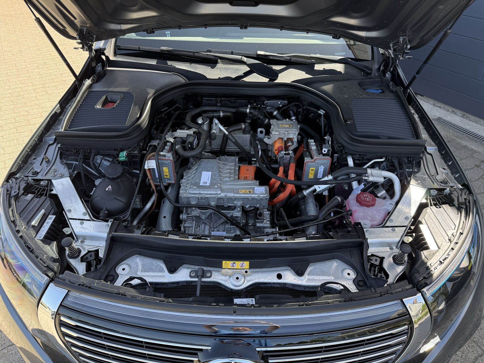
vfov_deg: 56.8
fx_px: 336
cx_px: 242
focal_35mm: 24
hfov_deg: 71.6
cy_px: 182
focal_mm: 6.76
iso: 100
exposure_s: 1/543
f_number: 1.78
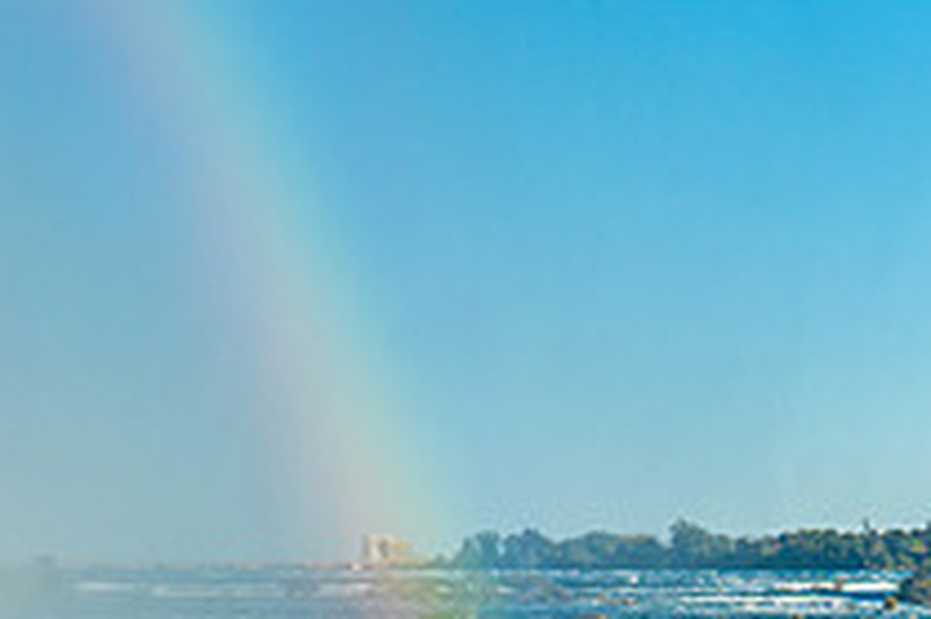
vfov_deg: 9.3
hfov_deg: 13.8
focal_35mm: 146
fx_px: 3773
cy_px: 612
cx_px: -36
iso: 100
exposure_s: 1/500
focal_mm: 35
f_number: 5.6
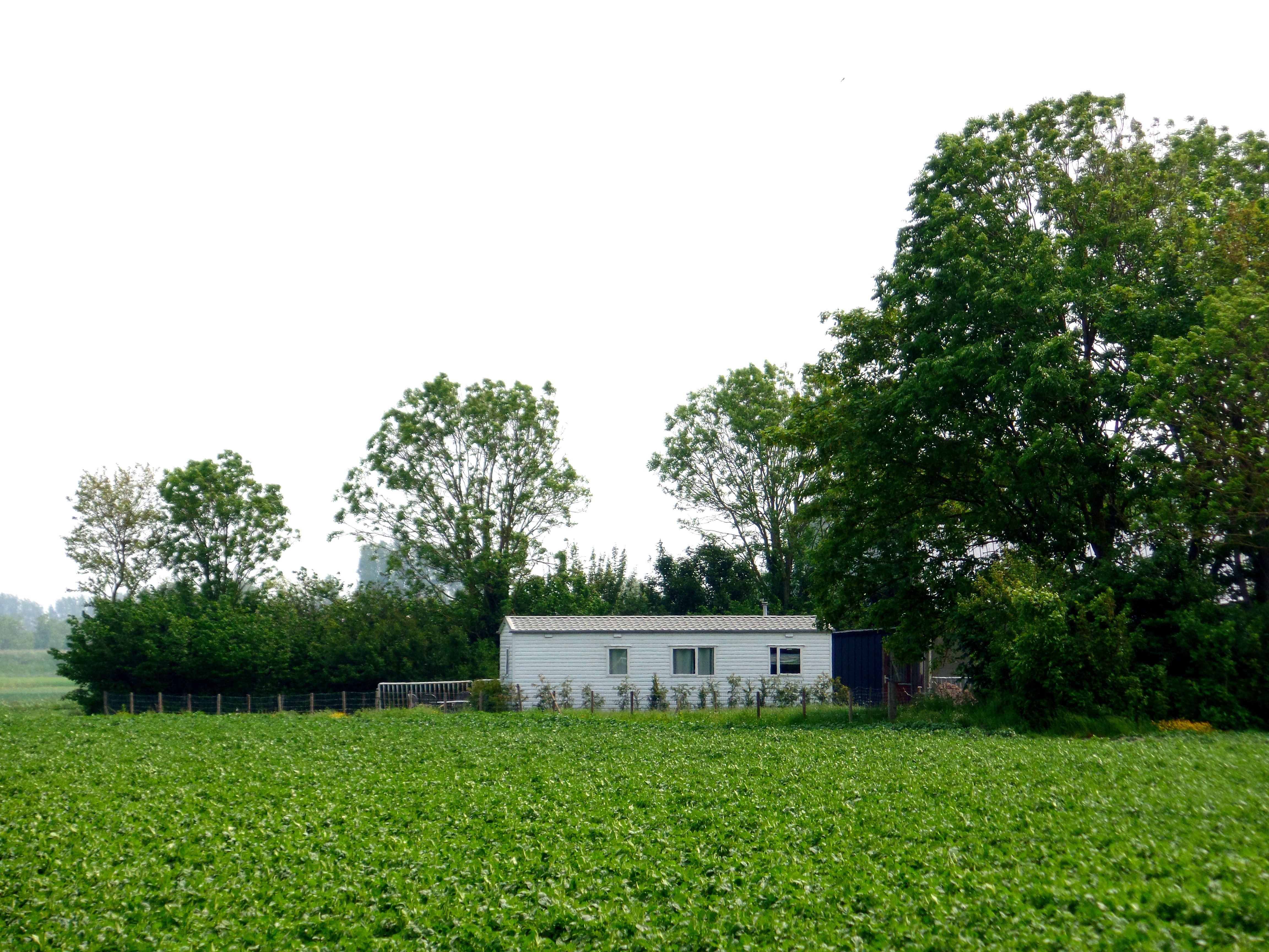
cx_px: 634
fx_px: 7955
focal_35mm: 217
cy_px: 476
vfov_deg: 6.8
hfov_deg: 9.1
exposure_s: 1/500
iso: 80
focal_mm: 38.6
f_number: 4.8
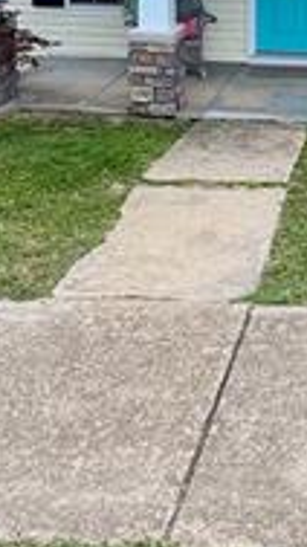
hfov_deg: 19.2
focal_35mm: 62
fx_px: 899
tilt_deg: -7.9
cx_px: 240
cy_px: 3
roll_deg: +0.6
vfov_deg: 31.4
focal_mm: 2.22
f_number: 2.2
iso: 40
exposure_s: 1/470
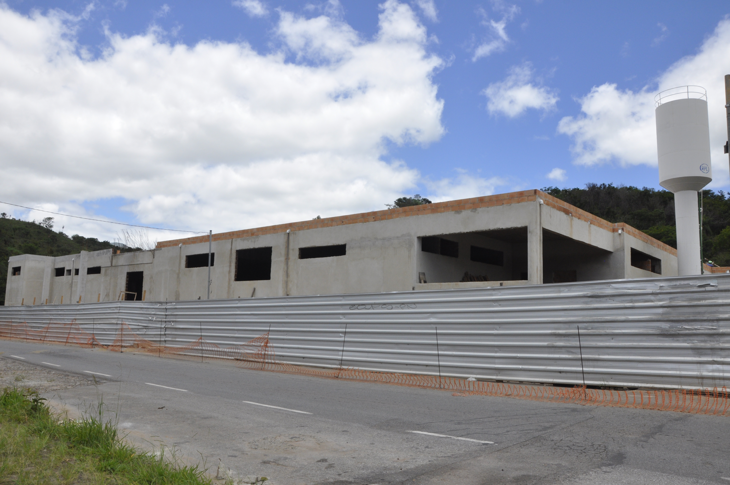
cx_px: 365
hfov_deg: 67.4
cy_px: 242
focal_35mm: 27
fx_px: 547
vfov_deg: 47.8
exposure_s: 1/640
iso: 640
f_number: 13
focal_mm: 18
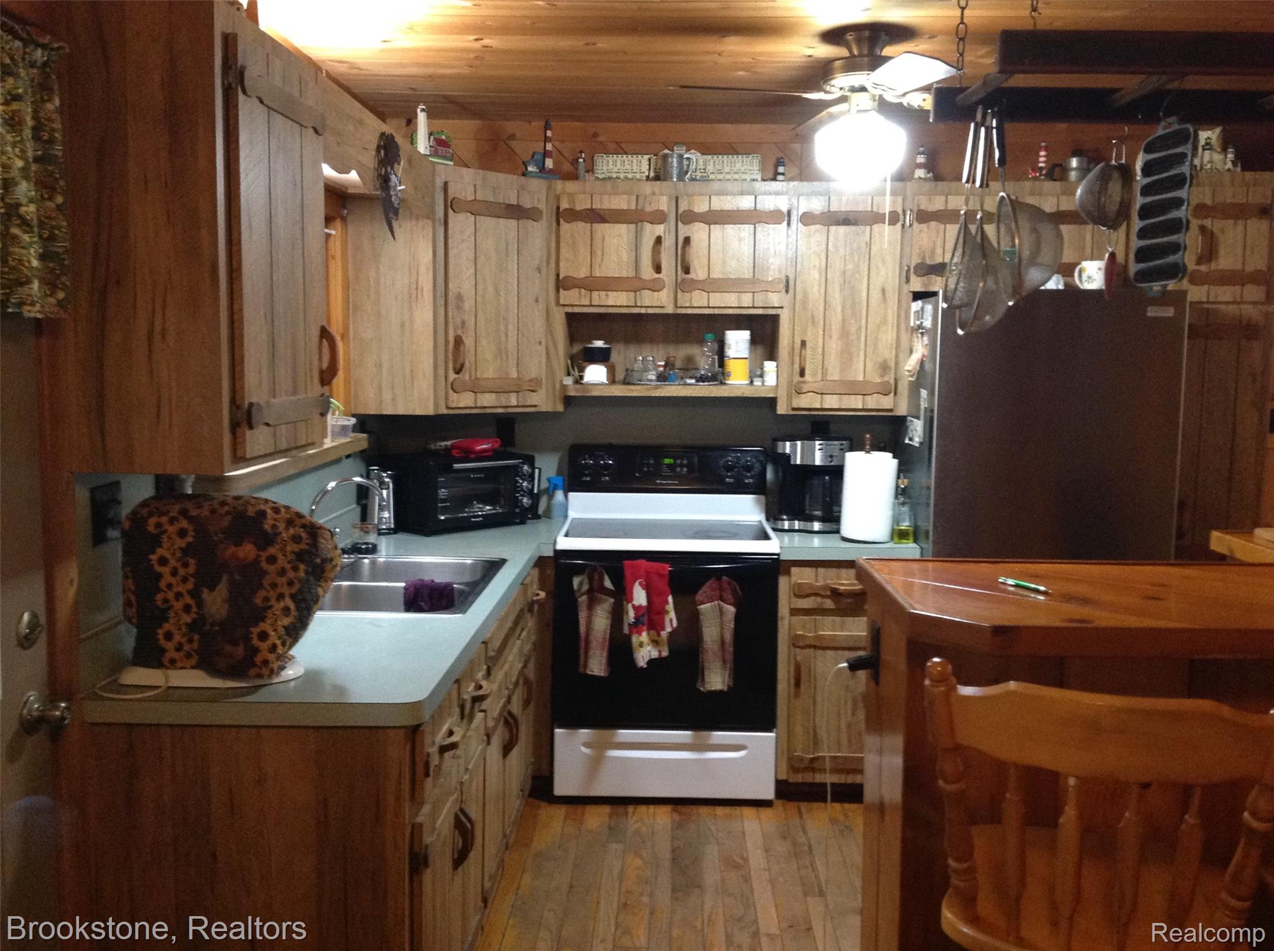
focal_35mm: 35
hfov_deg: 52.7
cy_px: 476
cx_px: 637
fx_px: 1286
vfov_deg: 40.6
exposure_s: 1/15
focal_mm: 4.28
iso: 320
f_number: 2.4
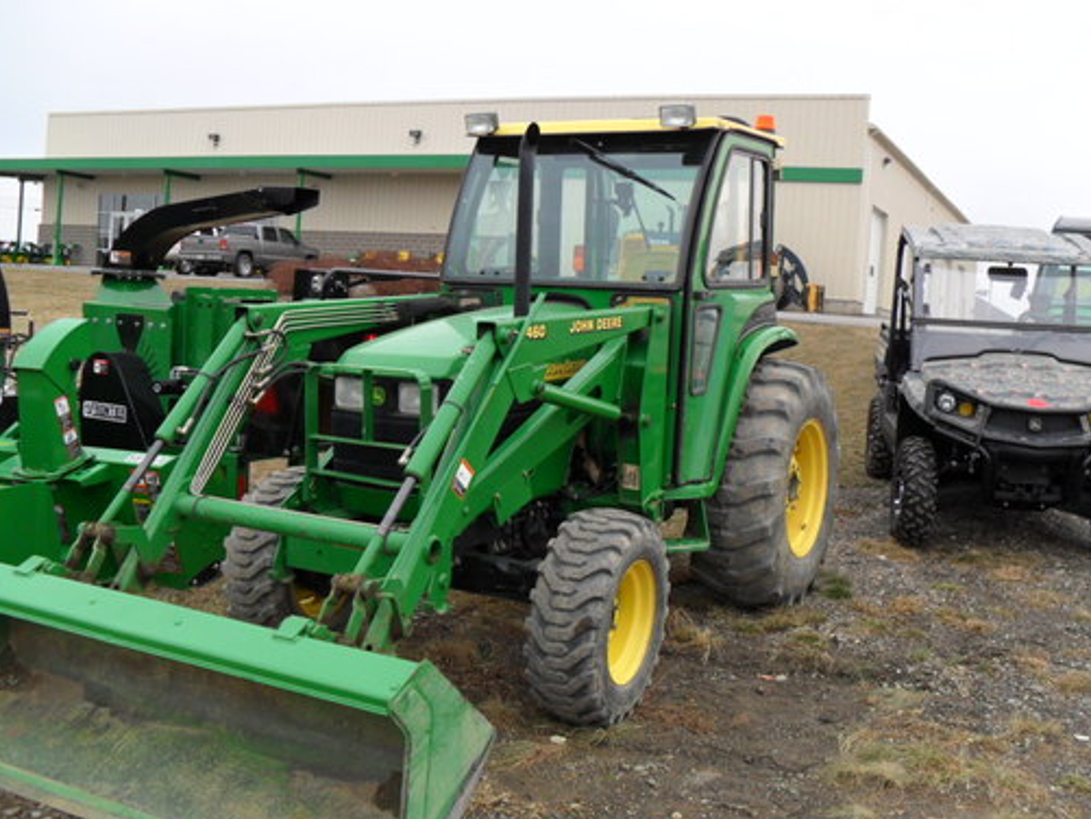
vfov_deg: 37.7
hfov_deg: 48.9
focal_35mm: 38
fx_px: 1198
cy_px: 388
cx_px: 575
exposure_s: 1/60
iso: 80
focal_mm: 6.3
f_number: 3
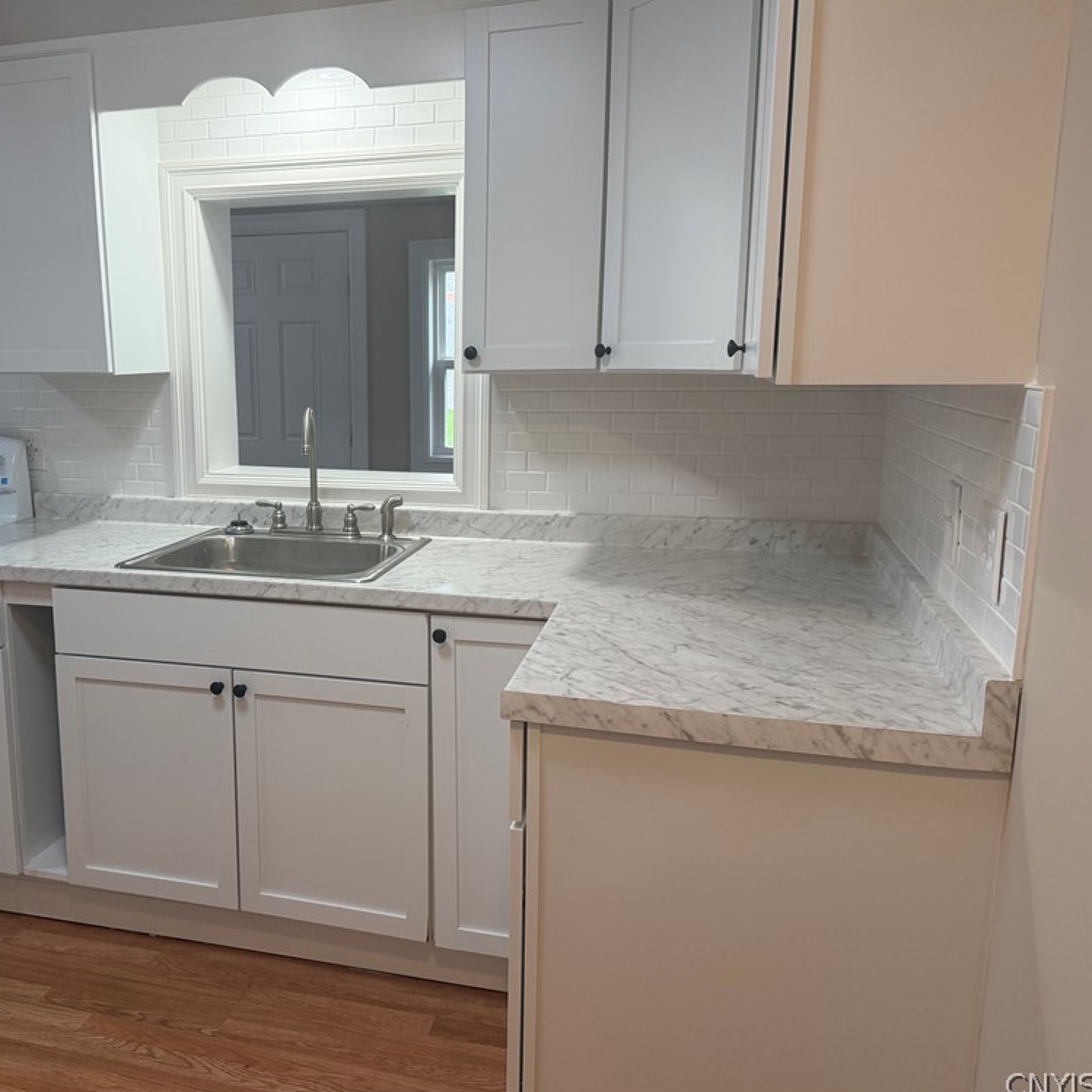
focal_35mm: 29
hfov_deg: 54.4
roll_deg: +0.1
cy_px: 550
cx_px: 359
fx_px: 1035
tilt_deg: -11.2
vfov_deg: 55.6
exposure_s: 1/207
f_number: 1.78
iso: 160
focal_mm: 6.76
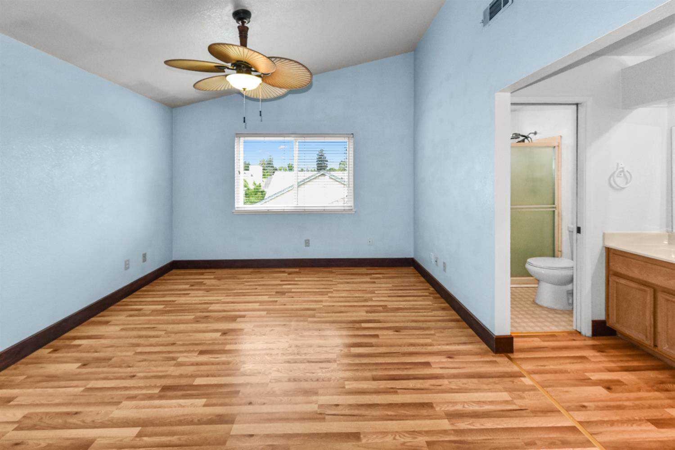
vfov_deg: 81.2
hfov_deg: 104.3
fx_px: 262
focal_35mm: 14
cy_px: 225
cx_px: 338
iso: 800
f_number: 5.6
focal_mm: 14
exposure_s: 1/125
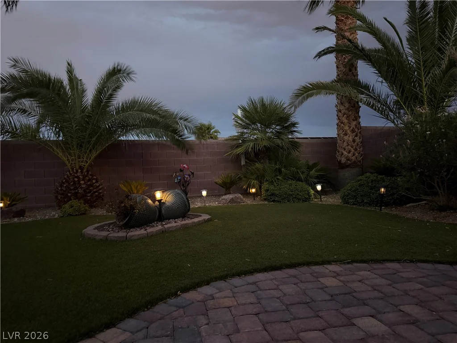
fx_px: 317
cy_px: 172
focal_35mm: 24
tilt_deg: -0.4
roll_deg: +2.9
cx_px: 228
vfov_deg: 56.8
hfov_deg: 71.6
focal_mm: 6.76
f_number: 1.78
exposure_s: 1/24
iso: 1600
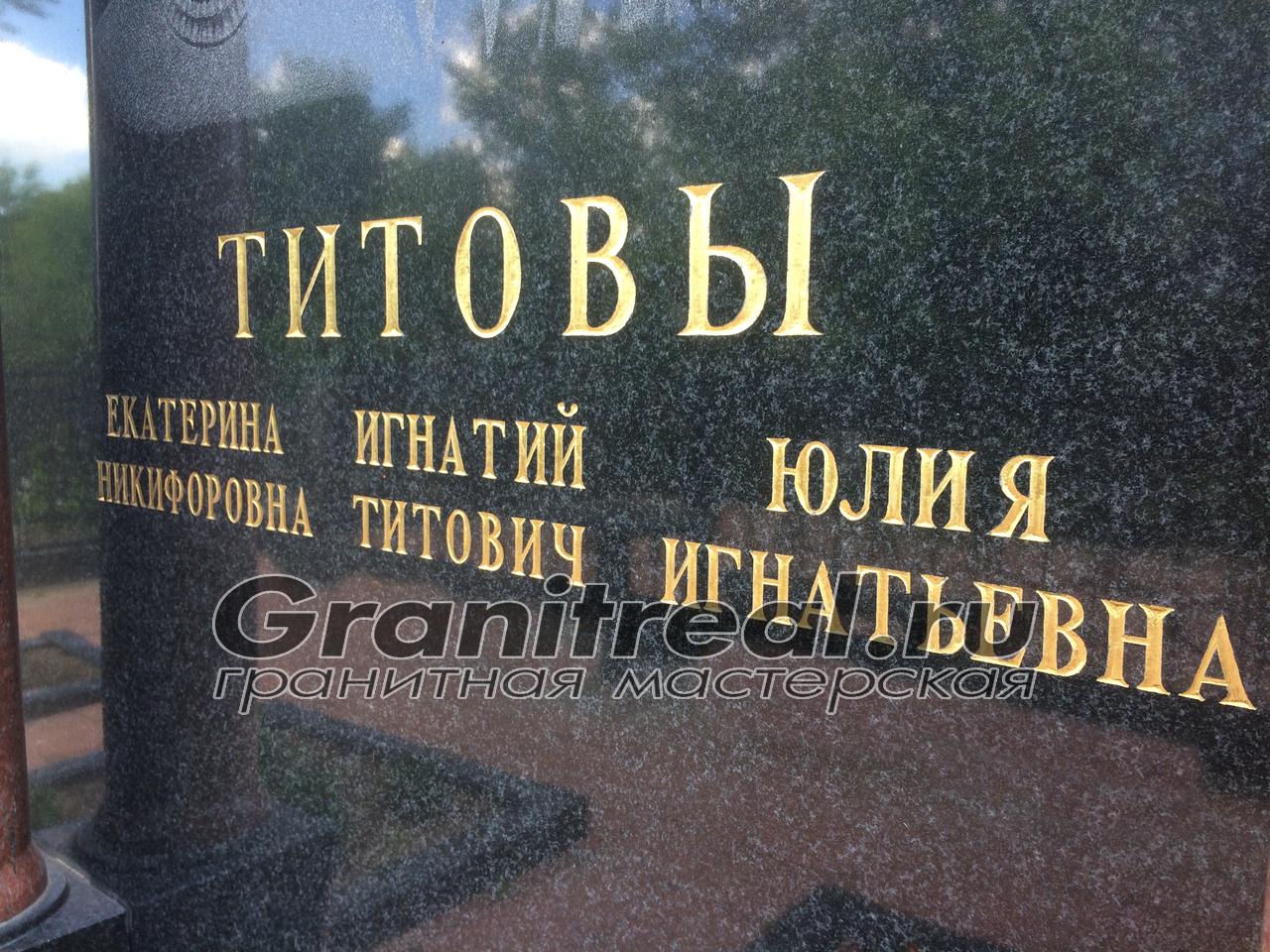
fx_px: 1064
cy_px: 476
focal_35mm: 29
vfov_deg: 48.2
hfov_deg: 61.7
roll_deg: -1.8
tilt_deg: -5.3
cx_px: 635
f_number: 2.2
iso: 40
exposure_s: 1/100
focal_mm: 4.15
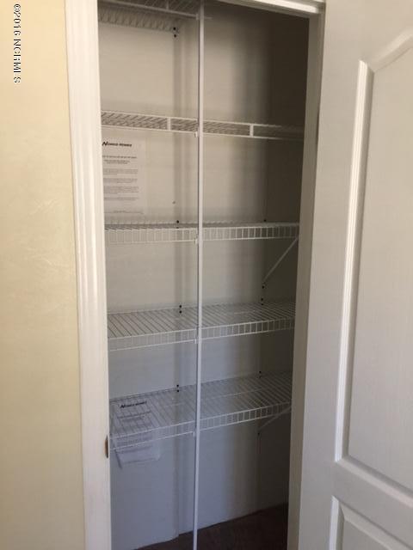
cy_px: 275
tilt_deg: -6.5
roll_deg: +0.1
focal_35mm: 29
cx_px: 206
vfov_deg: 61.7
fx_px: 461
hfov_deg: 48.2
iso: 100
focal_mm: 4.15
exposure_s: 1/15
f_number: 2.2
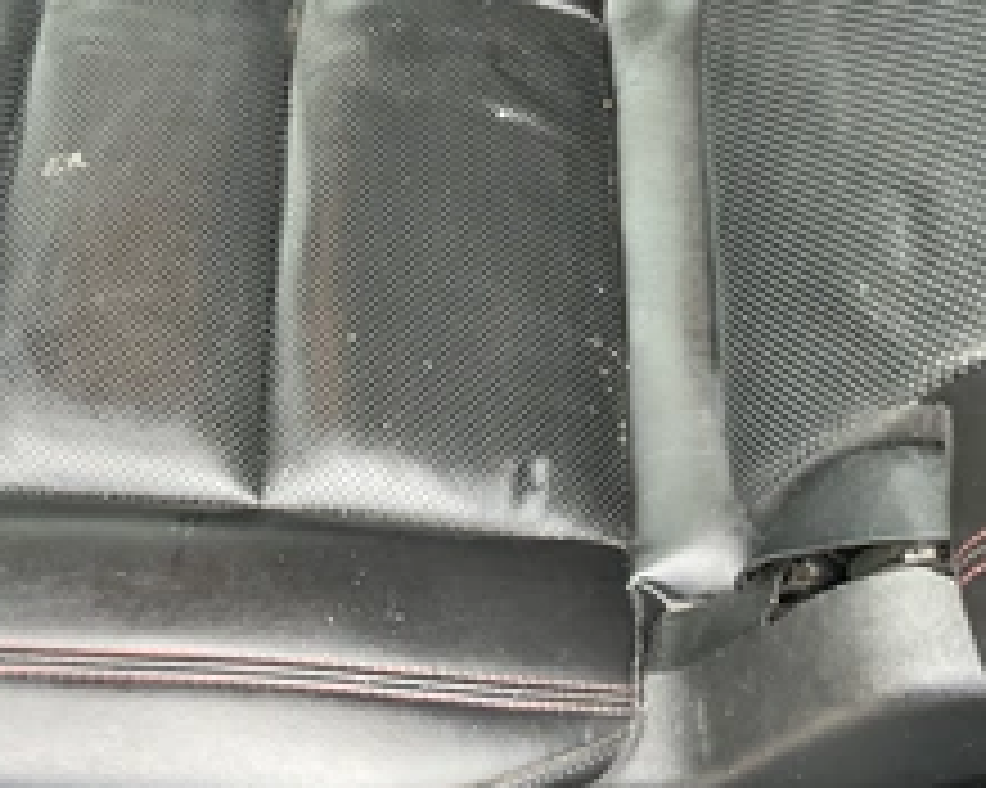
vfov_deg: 30.0
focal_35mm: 50
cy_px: 261
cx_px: 158
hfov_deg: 35.8
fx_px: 1458
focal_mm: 3
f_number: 1.8
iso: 125
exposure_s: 1/60
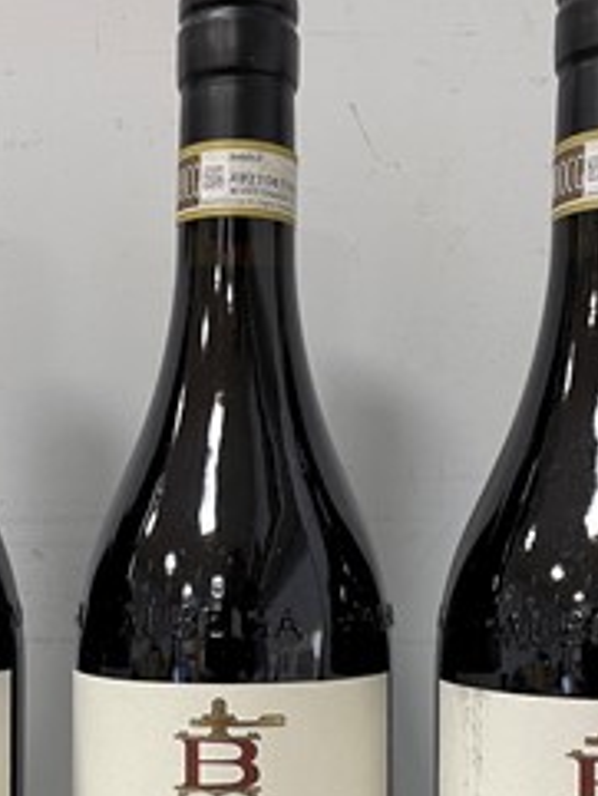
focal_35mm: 54
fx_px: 1243
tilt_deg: -2.2
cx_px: 240
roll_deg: +0.0
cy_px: 581
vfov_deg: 34.9
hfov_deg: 27.0
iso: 80
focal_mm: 4.2
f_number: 1.6
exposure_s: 1/50
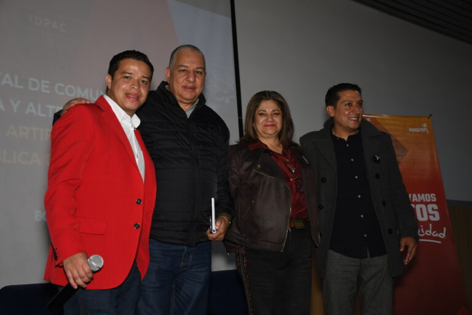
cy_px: 158
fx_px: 629
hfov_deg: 41.1
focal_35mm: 48
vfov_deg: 28.1
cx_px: 236
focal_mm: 32
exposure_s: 1/100
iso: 500
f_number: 4
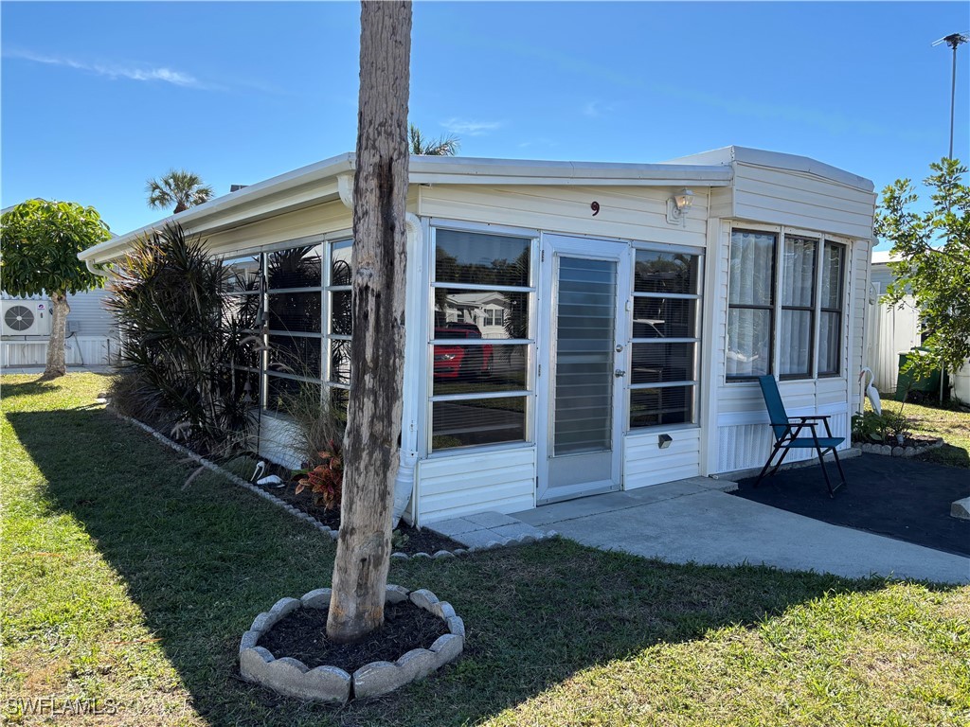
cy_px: 364
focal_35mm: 26
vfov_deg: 53.1
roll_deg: -0.2
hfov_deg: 67.3
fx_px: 729
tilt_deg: -4.0
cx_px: 485
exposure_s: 1/1812
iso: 50
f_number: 1.6
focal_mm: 5.96
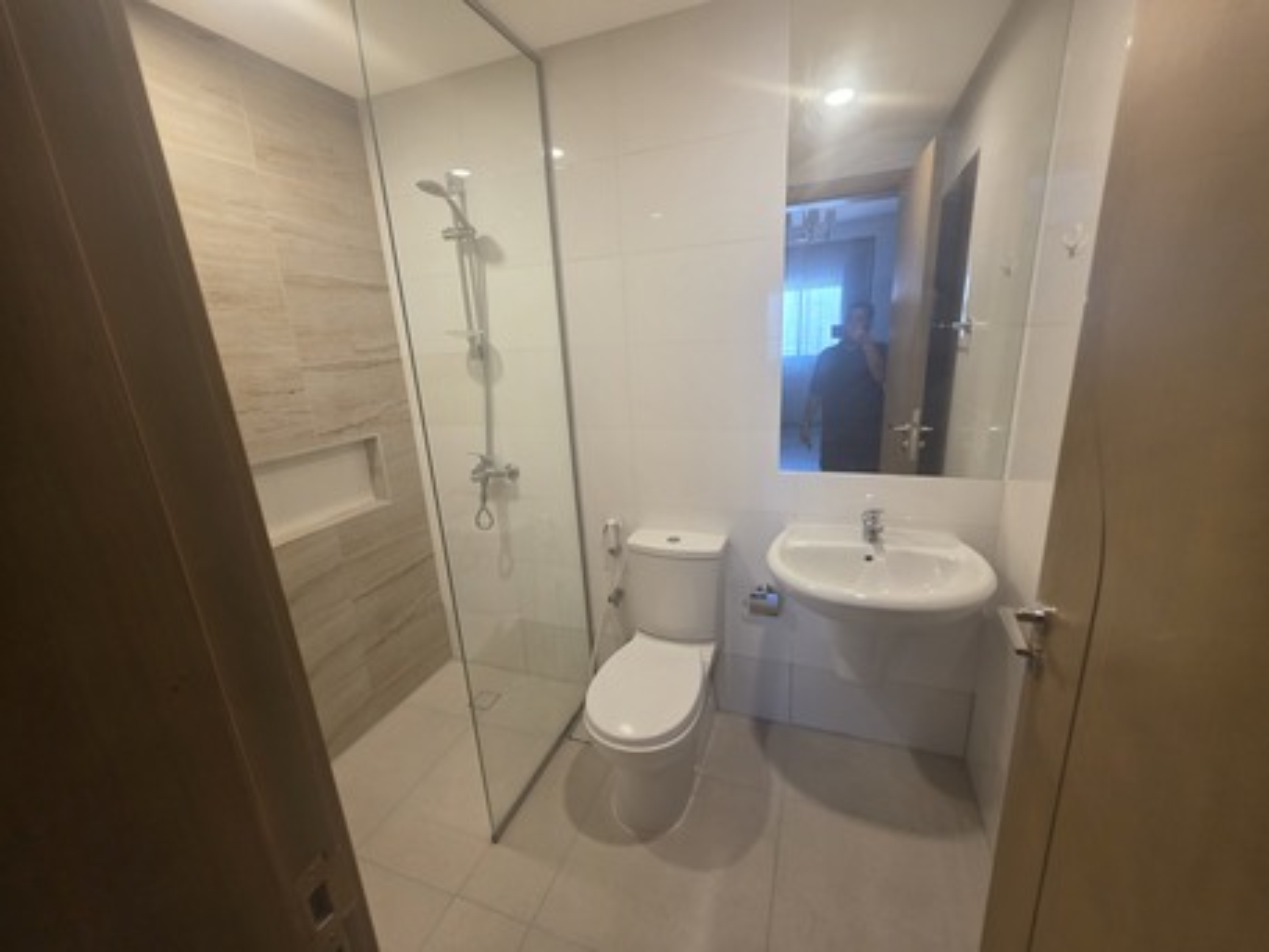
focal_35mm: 13
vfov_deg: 89.9
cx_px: 634
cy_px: 476
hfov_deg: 106.2
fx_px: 477
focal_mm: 2.2
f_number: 1.9
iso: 160
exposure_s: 1/100
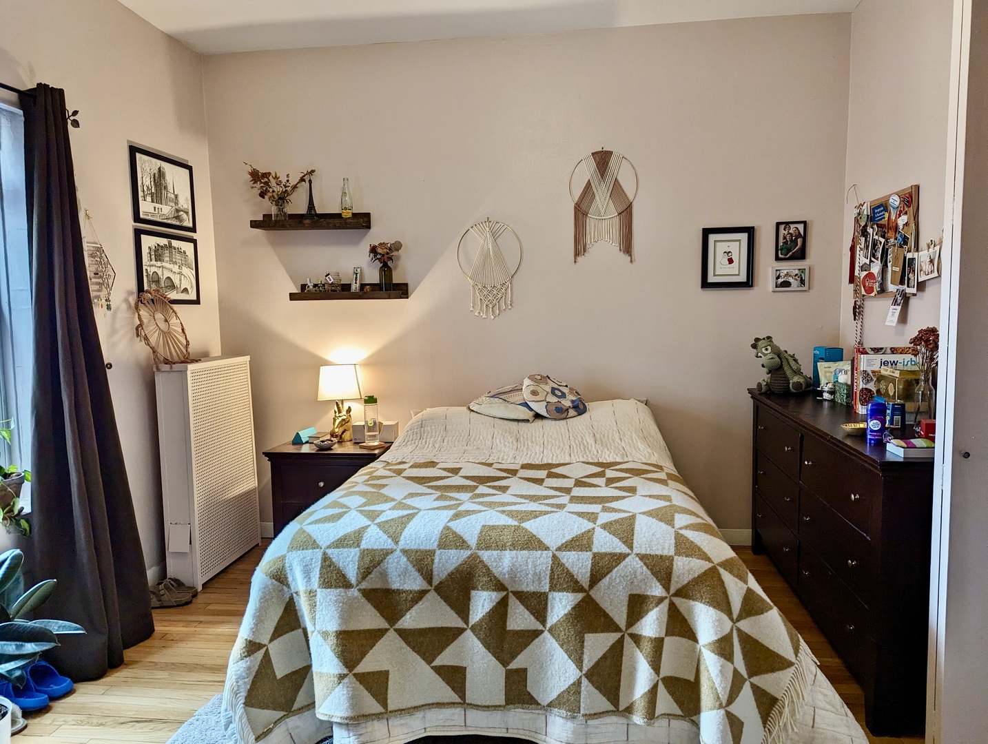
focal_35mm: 24
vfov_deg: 56.9
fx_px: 686
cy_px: 372
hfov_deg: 71.5
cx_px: 494
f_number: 1.85
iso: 109
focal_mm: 6.81
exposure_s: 1/30
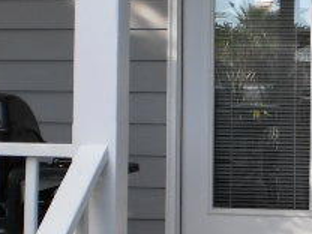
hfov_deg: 17.5
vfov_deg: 13.3
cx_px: 272
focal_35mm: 111
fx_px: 1000
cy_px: 56
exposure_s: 1/250
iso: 100
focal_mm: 6.3
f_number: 3.1
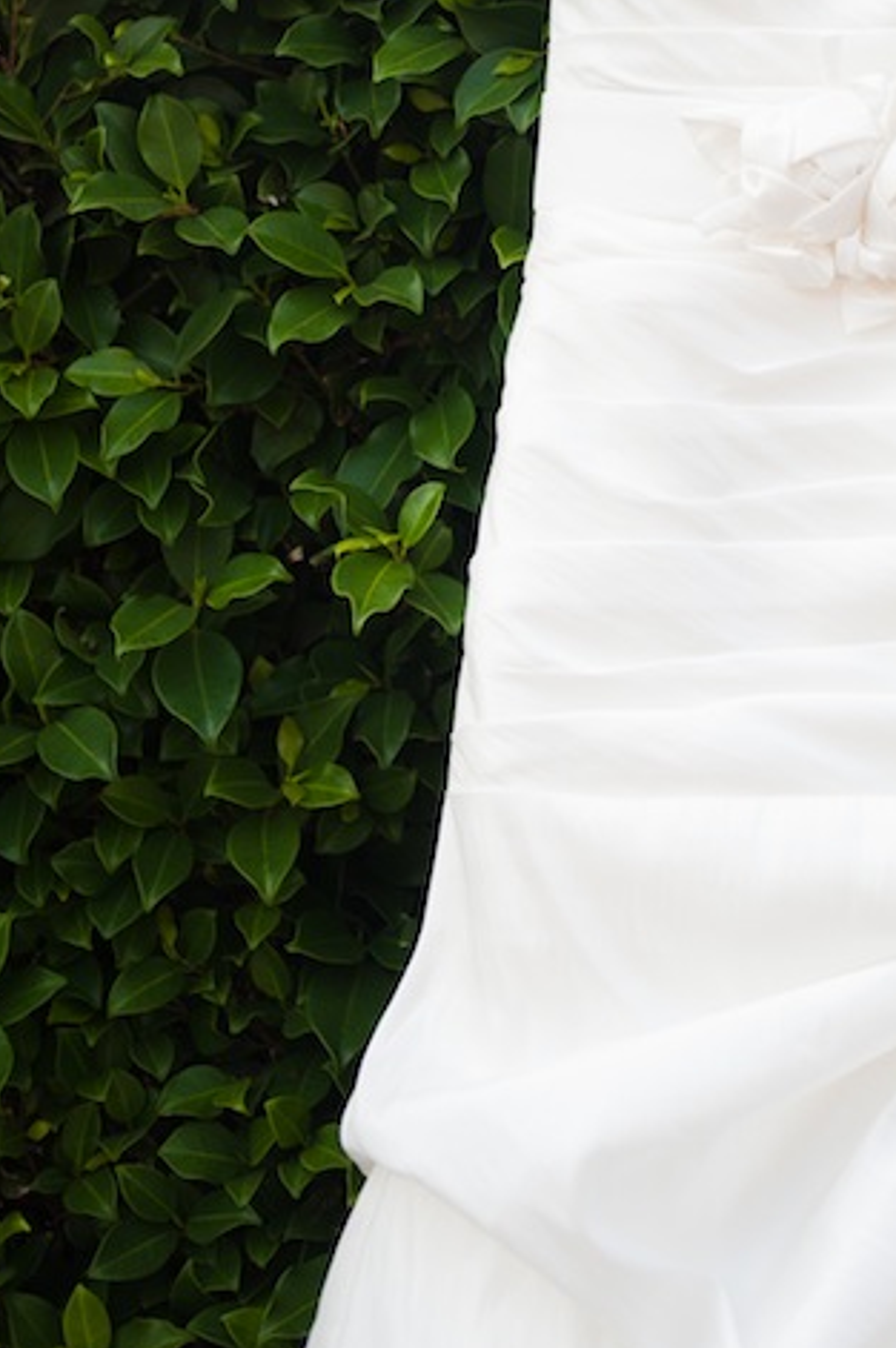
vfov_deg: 29.4
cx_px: 819
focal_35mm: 67
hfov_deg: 19.9
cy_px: 252
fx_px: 2507
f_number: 3.2
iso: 200
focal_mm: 35
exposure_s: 1/640
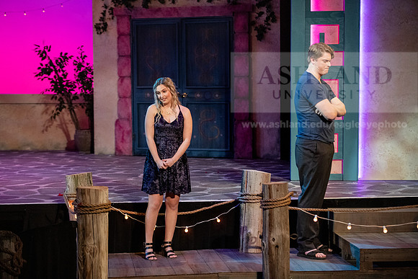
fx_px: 1068
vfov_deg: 14.9
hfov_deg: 22.1
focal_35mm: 92
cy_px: 140
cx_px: 209
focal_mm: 92
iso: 6400
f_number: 2.8
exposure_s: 1/250
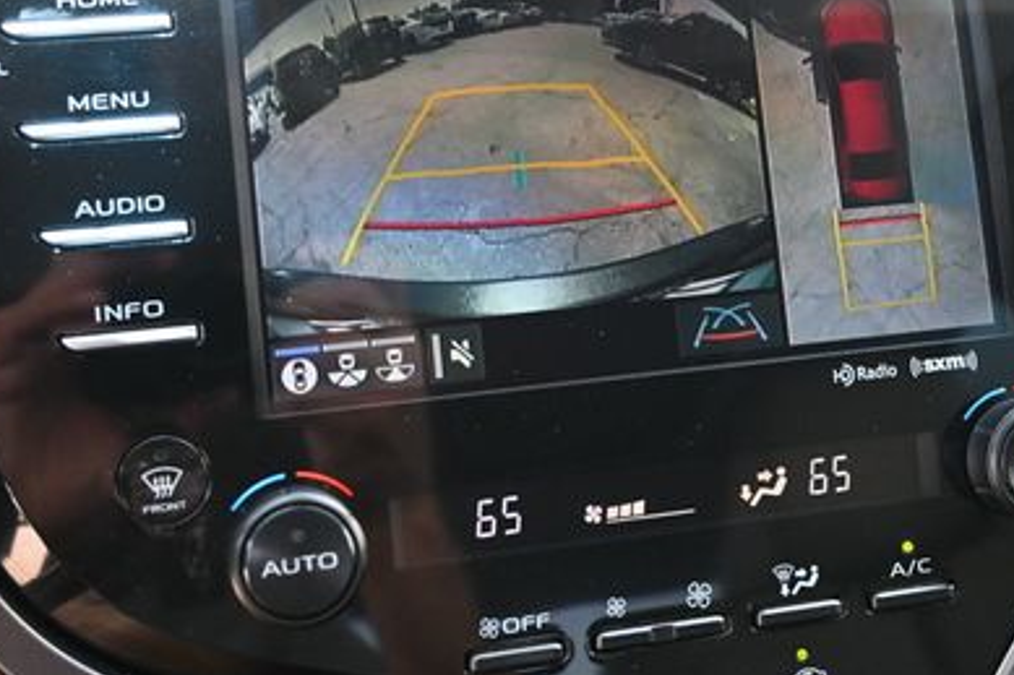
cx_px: 547
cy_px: 195
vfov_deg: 25.8
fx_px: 1459
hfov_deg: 38.3
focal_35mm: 52
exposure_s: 1/125
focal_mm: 21
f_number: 4
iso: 720
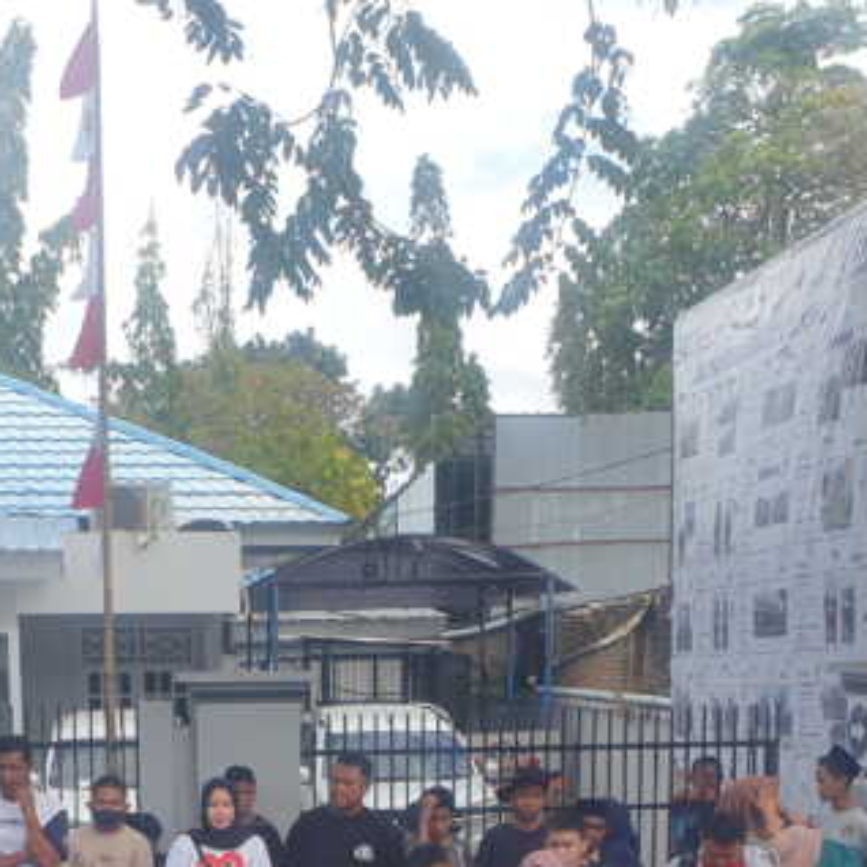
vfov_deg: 21.2
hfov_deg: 22.2
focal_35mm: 77
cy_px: 982
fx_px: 2182
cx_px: 206
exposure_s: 1/796
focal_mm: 4.3
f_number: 2.4
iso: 50
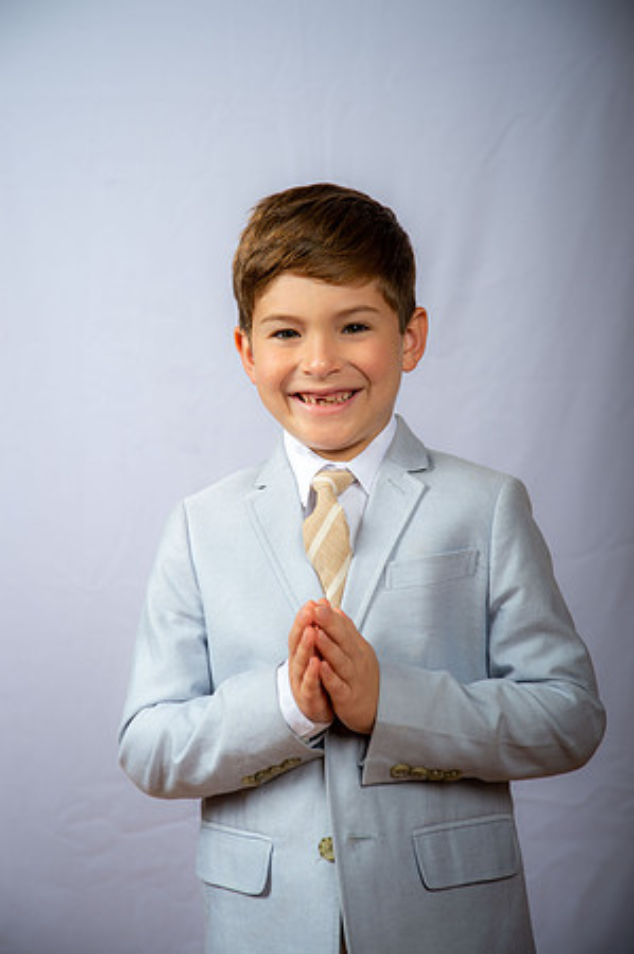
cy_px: 477
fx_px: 2065
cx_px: 317
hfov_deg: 17.5
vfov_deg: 26.0
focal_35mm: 78
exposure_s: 1/200
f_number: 6.3
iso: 250
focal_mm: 78
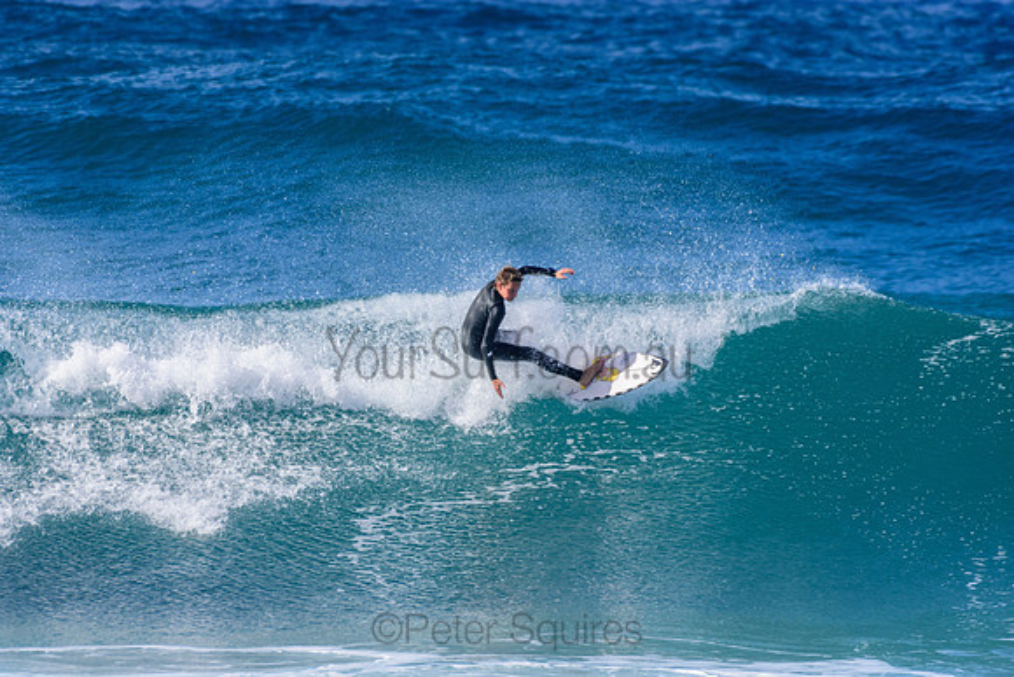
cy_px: 338
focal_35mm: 750
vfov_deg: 1.8
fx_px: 21129
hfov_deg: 2.7
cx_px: 507
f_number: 5.6
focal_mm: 500
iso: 360
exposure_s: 1/2000
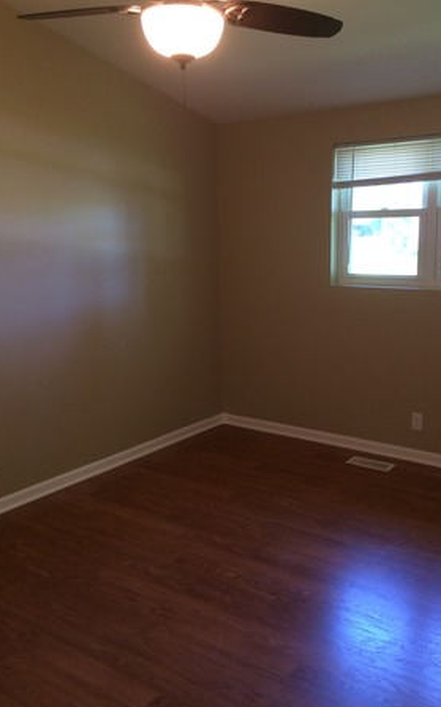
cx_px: 261
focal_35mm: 33
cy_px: 351
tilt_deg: -10.9
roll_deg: +1.9
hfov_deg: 38.2
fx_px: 635
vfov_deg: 58.2
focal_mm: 4.15
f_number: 2.2
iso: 160
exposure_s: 1/30
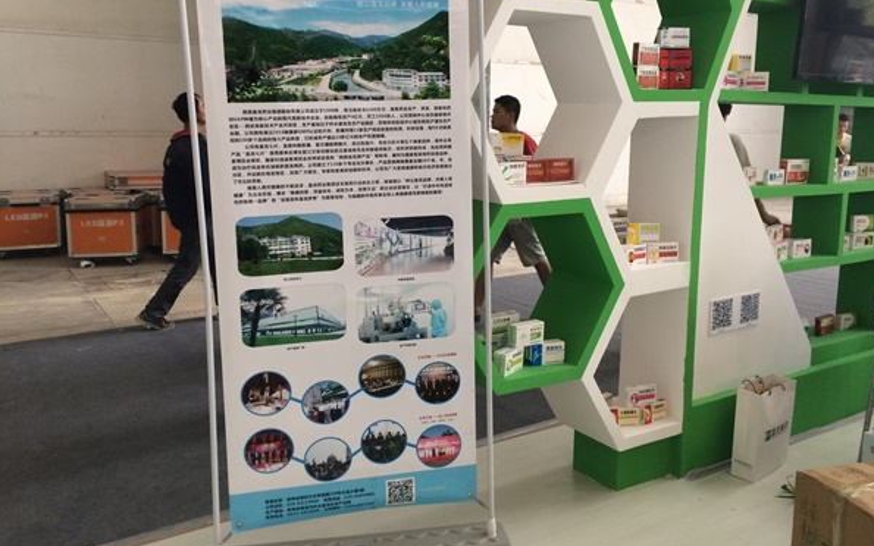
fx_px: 738
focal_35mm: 31
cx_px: 439
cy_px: 225
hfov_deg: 61.2
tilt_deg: -9.1
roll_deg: +0.7
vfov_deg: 40.5
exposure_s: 1/33
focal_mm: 4.15
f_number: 2.2
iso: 40
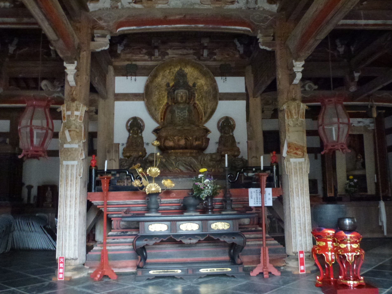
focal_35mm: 31
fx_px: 351
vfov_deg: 45.4
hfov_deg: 58.3
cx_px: 193
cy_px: 143
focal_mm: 5.4
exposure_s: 1/4
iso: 800
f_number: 3.5
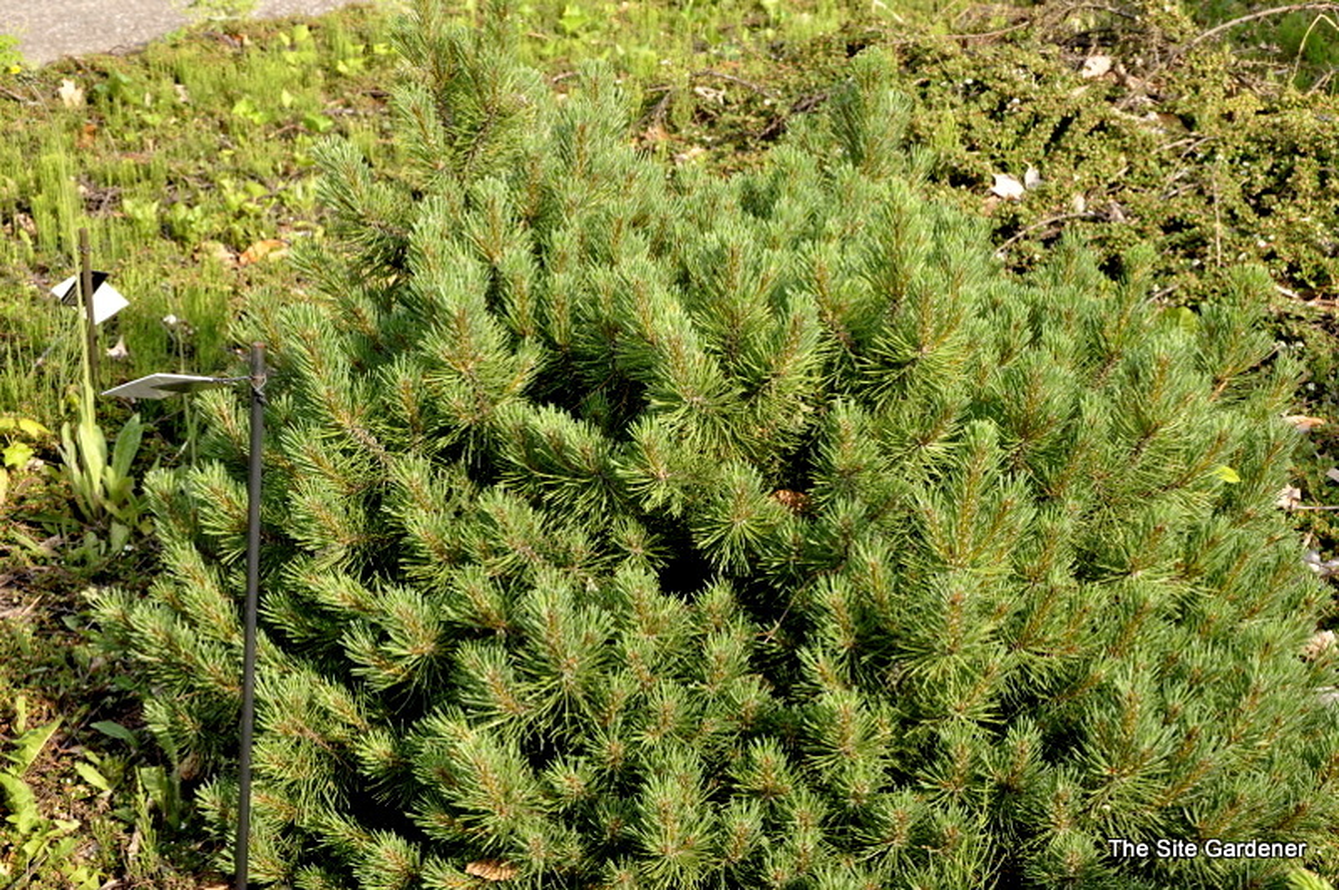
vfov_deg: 20.1
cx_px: 670
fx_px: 2508
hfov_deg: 29.9
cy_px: 445
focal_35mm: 68
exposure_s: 1/100
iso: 200
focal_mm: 45
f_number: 10
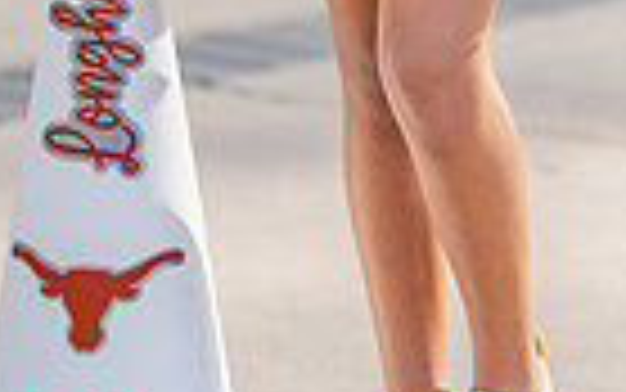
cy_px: -302
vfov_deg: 5.6
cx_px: 450
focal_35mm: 231
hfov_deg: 9.1
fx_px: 3943
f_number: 1.2
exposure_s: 1/2500
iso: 100
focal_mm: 50
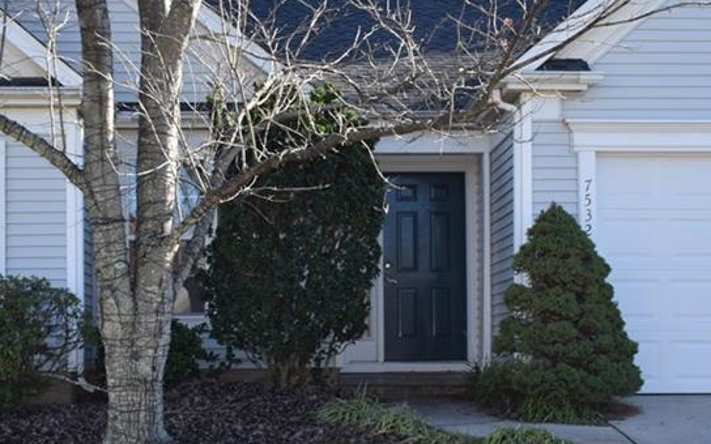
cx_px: 325
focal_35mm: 69
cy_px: 285
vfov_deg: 18.8
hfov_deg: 29.8
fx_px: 1337
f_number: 6.3
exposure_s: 1/160
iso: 100
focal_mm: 24
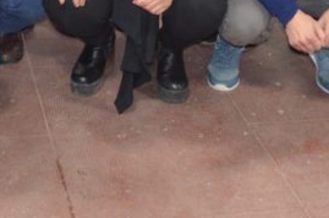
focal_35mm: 119
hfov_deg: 17.2
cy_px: -191
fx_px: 1085
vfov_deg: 10.7
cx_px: 181
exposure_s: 1/60
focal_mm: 20
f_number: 3.8
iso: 2800
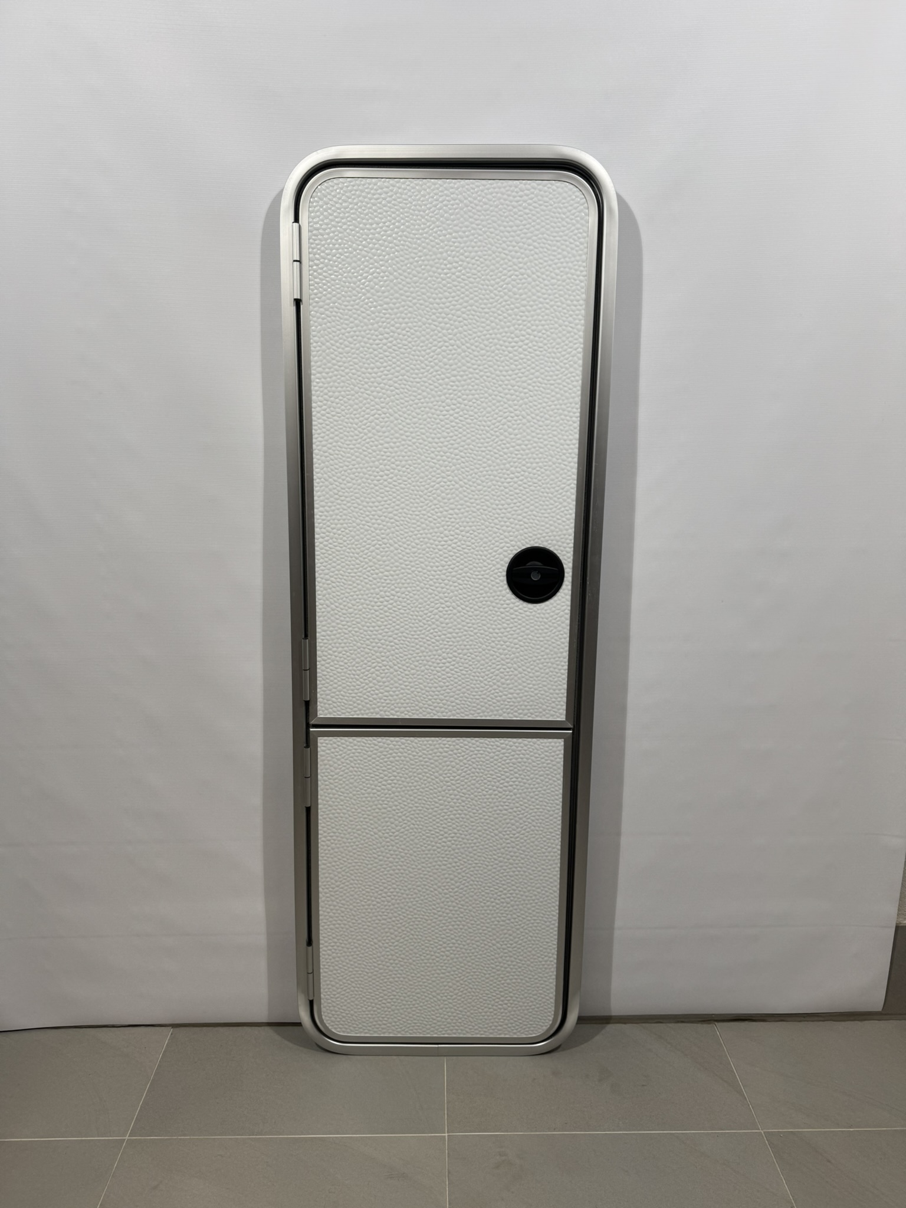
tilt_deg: -12.8
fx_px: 838
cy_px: 604
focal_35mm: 24
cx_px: 453
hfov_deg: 56.8
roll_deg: -0.4
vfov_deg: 71.6
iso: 64
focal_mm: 6.76
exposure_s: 1/265
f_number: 1.78
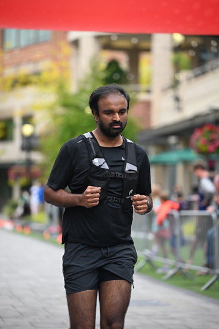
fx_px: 1140
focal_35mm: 125
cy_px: 164
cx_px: 110
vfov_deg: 16.4
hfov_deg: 11.0
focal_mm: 125
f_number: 2.8
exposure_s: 1/2000
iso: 640
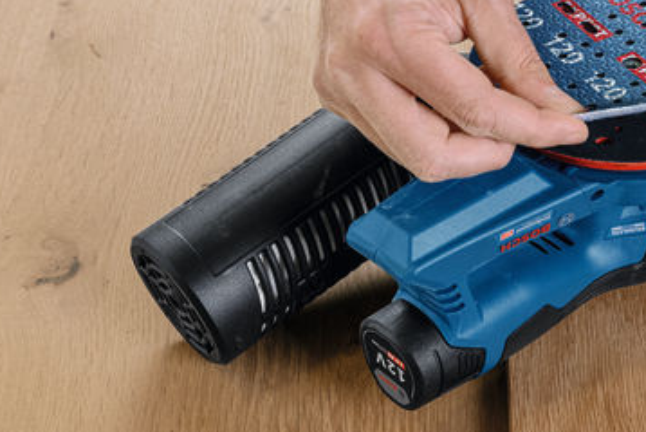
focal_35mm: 96
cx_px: 521
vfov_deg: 14.3
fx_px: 1723
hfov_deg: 21.0
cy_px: 218
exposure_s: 1/125
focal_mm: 43
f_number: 8
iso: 500
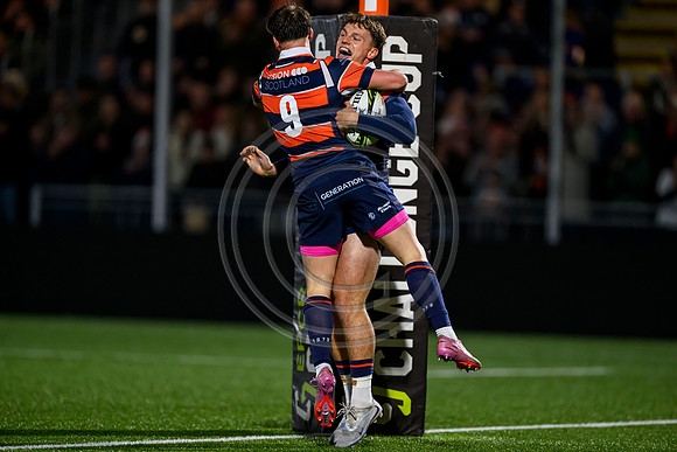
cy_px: 226
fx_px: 7524
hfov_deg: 5.2
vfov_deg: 3.4
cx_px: 338
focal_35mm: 400
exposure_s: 1/1600
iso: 5000
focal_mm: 400
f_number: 3.2
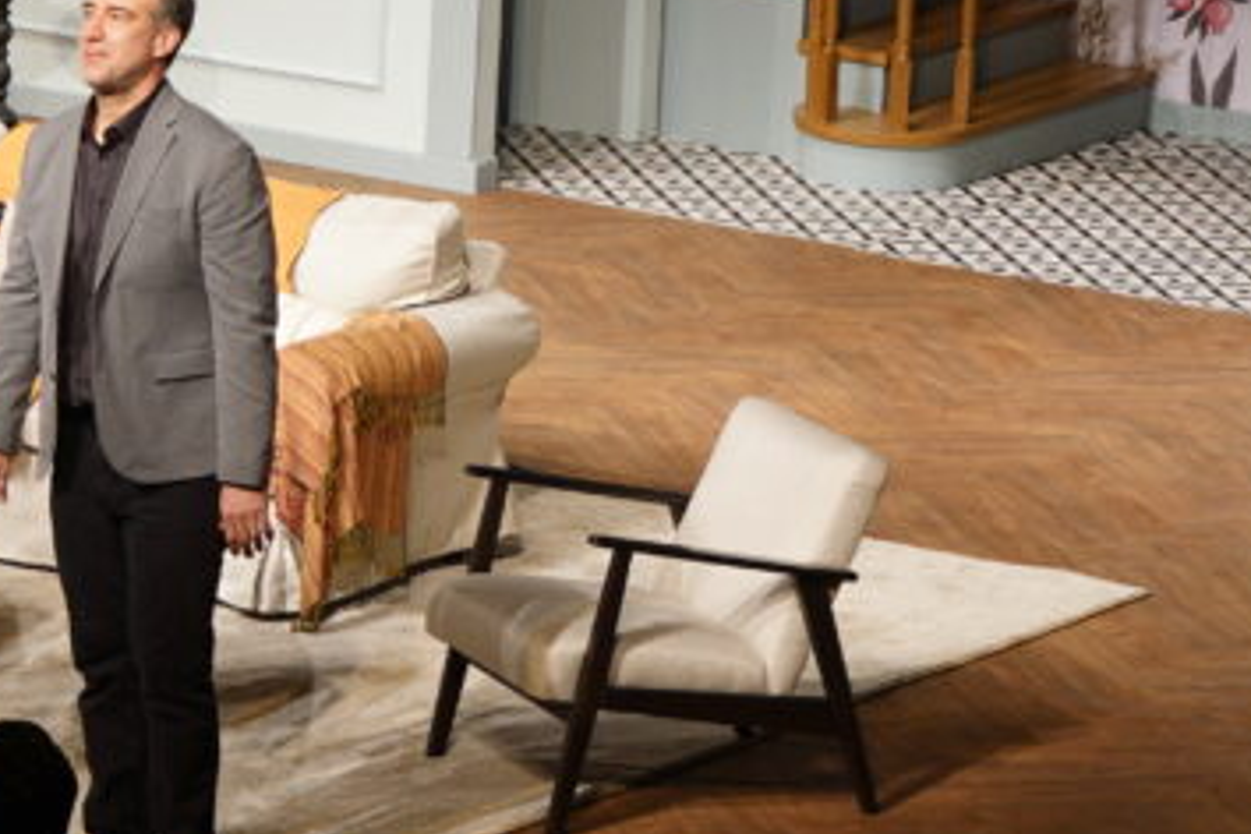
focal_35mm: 238
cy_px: 482
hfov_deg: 8.5
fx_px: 8285
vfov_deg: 5.8
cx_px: -336
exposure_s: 1/50
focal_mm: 55
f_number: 5
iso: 200
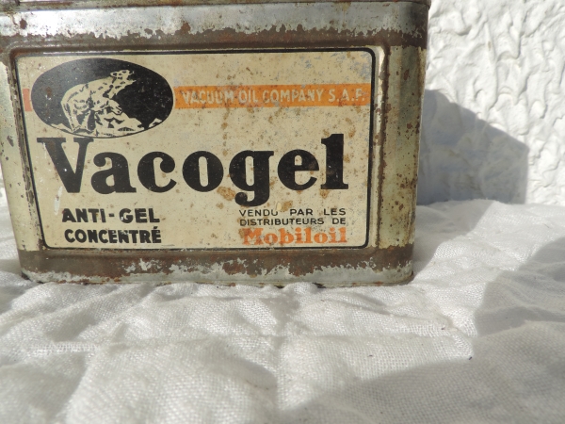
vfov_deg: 56.8
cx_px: 282
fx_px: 392
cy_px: 212
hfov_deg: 71.6
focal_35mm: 24
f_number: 3.3
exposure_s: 1/1250
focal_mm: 4.3
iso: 80
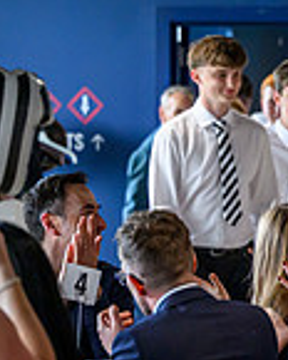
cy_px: 297
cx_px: 658
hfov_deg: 4.0
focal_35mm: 382
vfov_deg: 5.1
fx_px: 4070
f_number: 3.2
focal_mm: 102
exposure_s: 1/500
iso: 2500
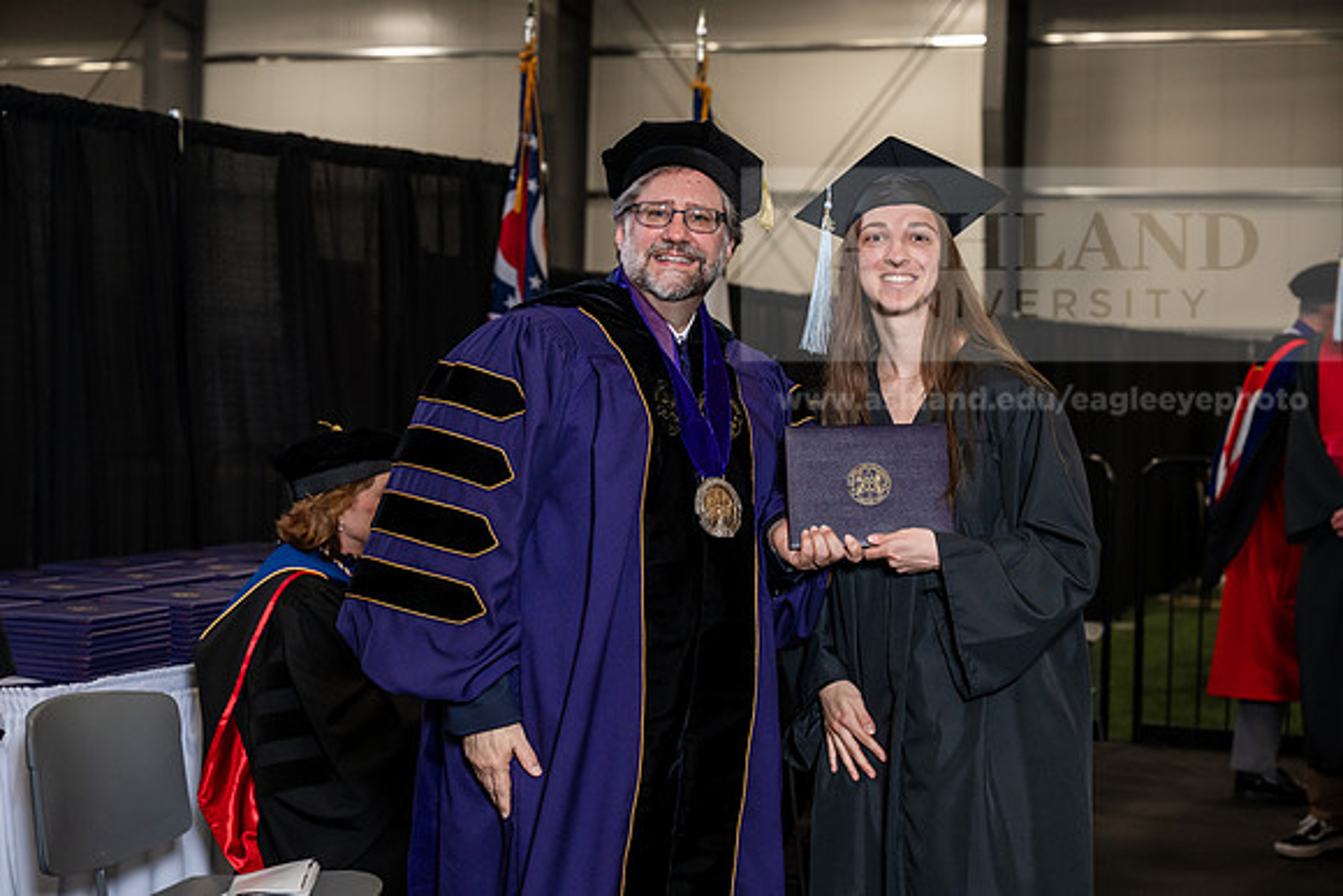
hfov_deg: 28.8
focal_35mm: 70
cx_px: 672
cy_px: 448
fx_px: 2612
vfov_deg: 19.5
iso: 1250
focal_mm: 70
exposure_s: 1/200
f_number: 5
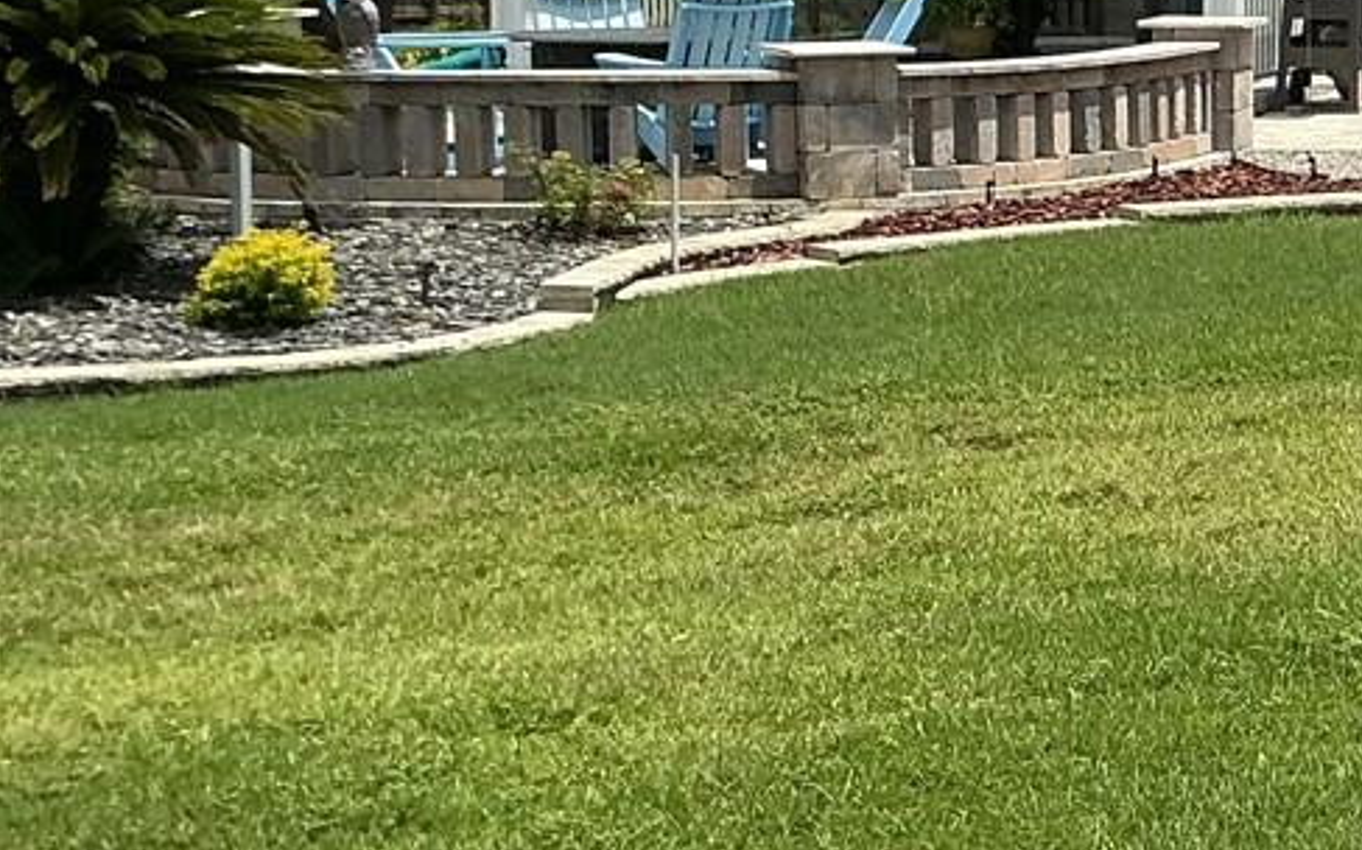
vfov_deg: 12.9
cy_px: 204
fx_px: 3748
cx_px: 1644
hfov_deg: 19.4
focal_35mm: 101
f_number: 1.8
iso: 25
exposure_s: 1/2427
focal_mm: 3
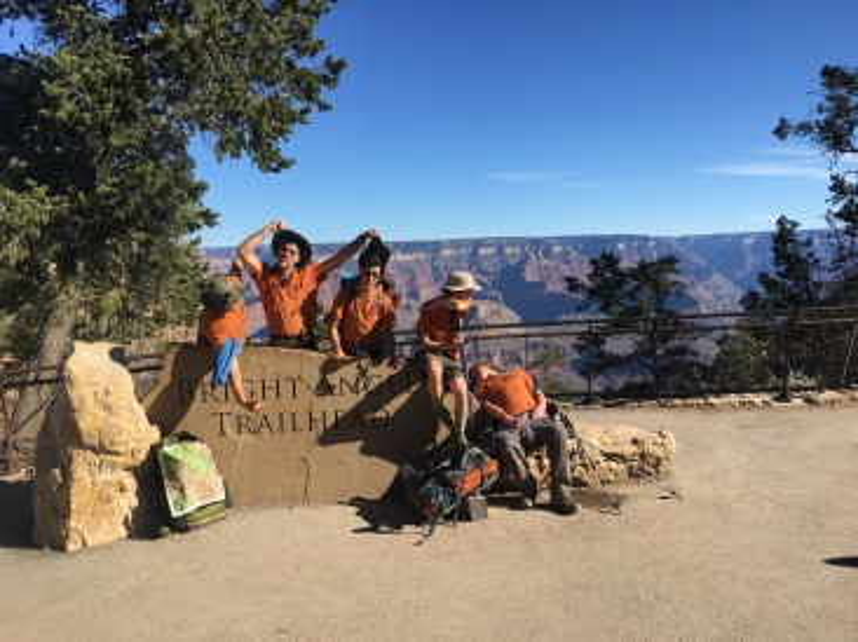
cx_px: 429
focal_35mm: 29
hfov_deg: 61.7
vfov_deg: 48.2
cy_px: 321
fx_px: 718
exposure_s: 1/1374
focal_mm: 4.15
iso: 25
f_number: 2.2
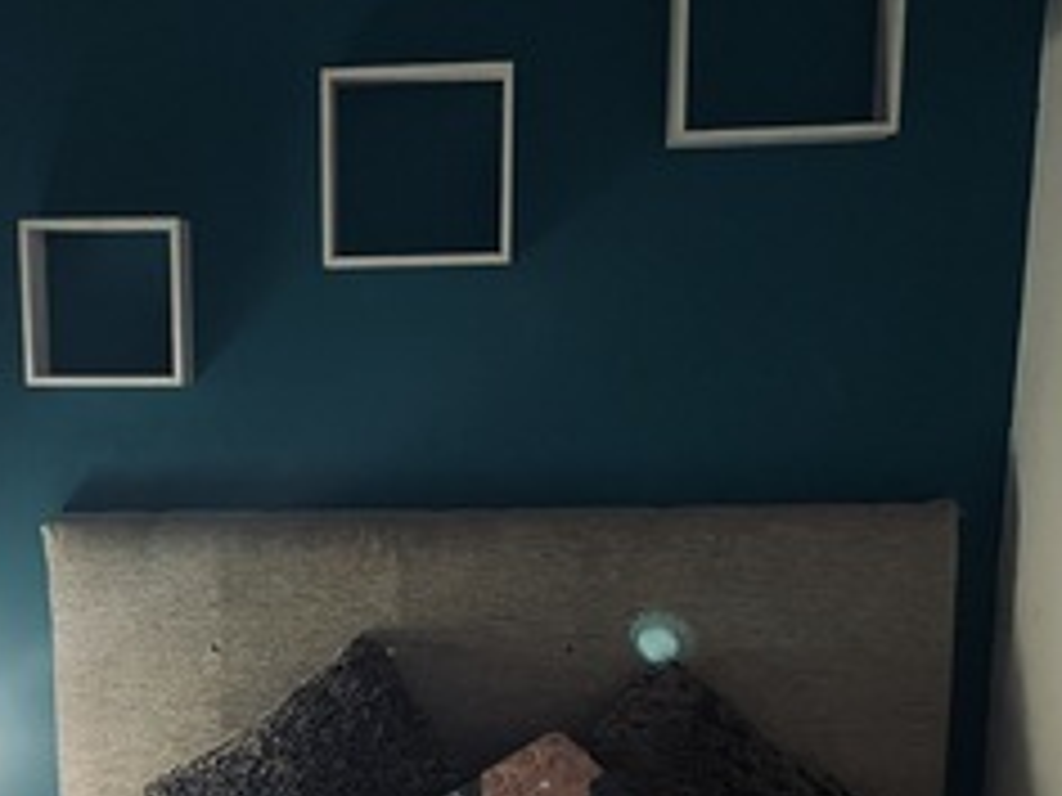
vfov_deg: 25.8
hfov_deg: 34.2
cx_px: 261
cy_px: 695
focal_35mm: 55
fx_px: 1687
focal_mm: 4.2
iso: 640
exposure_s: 1/25
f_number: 1.6
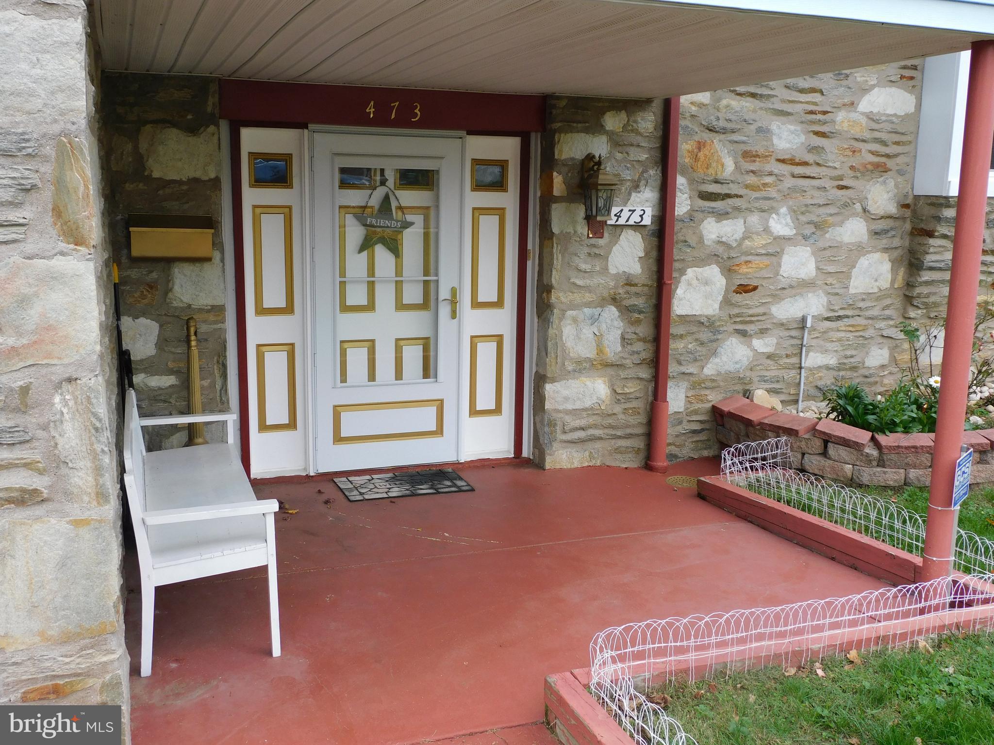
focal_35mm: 33
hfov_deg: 55.4
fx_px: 948
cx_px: 497
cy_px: 372
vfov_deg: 42.9
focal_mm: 5.9
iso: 125
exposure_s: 1/125
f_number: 3.6
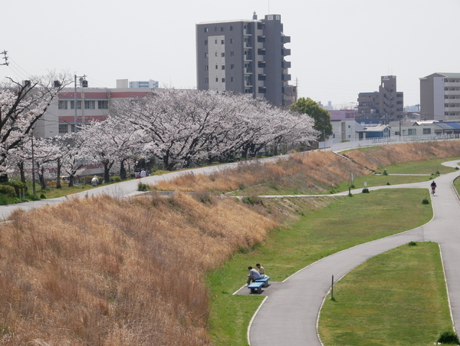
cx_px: 230
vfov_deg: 12.4
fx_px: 1596
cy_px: 173
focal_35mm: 120
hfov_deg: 16.4
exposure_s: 1/1300
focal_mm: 60
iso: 800
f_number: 11
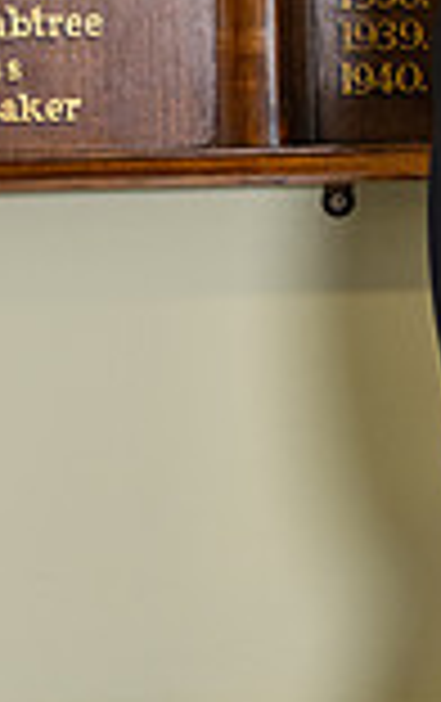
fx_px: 4637
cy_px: 60
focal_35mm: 242
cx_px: 1058
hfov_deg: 5.3
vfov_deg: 8.6
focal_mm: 58
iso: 320
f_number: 5.6
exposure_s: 1/60
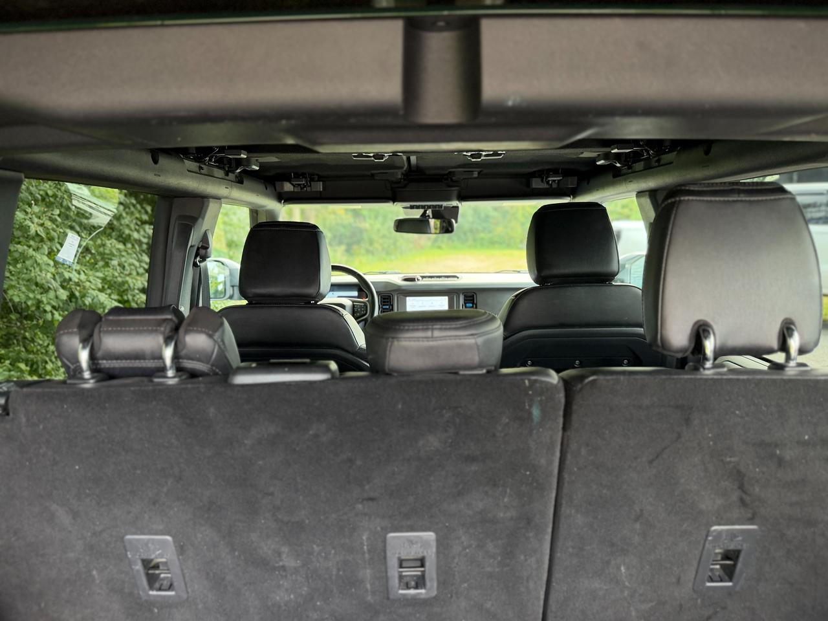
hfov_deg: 71.6
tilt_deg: -10.0
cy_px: 310
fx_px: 574
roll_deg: -2.1
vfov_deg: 56.8
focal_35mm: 24
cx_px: 414
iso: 200
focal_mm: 6.76
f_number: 1.78
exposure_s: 1/113
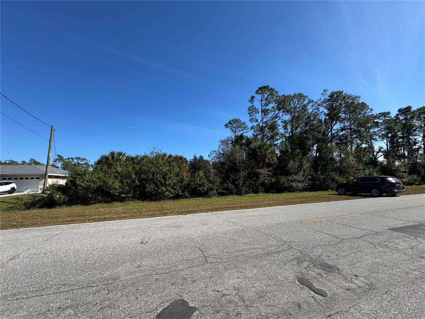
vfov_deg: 85.7
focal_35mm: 14
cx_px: 212
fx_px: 172
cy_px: 160
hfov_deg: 102.1
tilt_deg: +8.0
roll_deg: +1.8
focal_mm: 2.22
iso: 50
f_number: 2.2
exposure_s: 1/1672
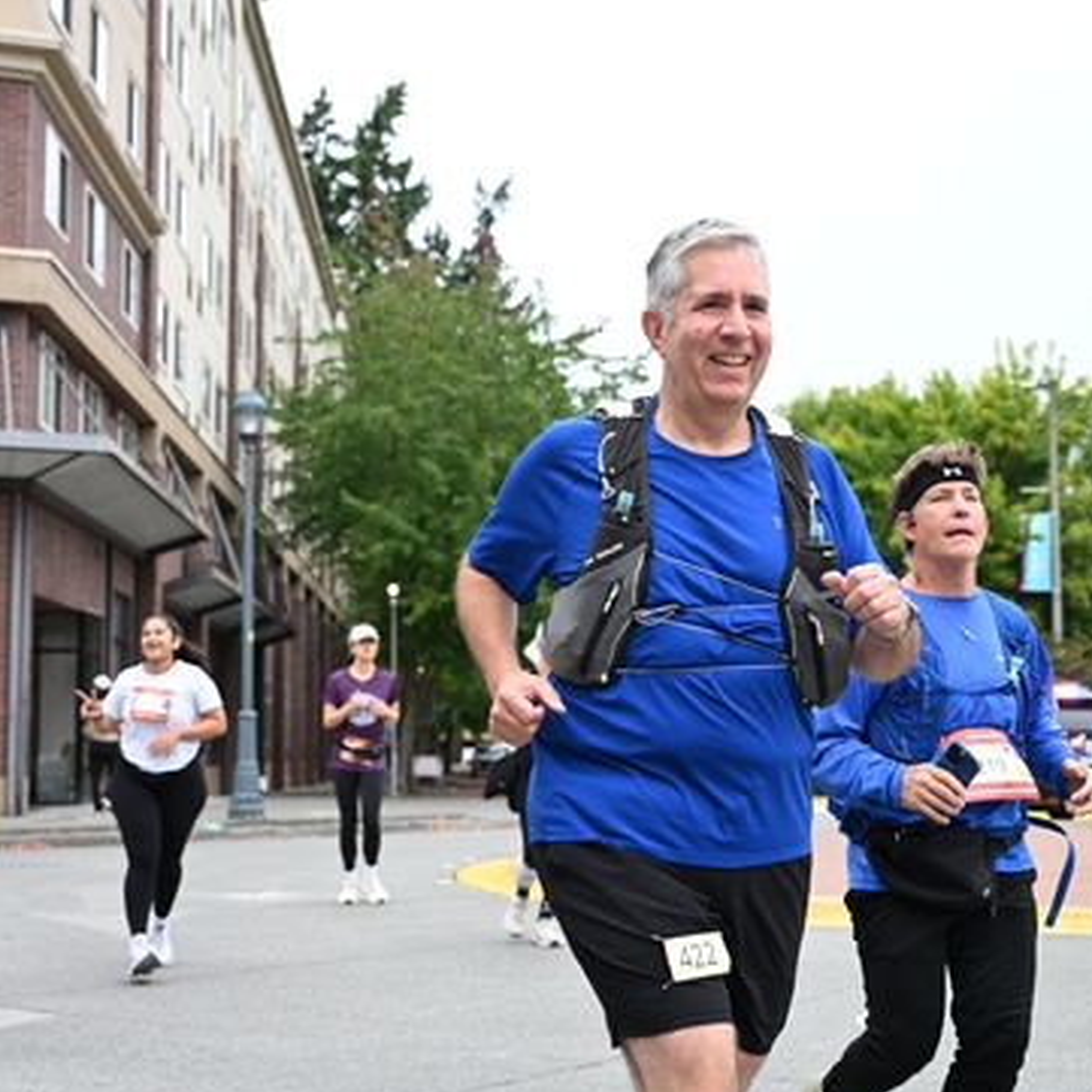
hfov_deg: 30.0
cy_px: 611
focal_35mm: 57
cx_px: 552
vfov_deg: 30.0
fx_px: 2034
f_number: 4
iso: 1600
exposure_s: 1/640
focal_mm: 44
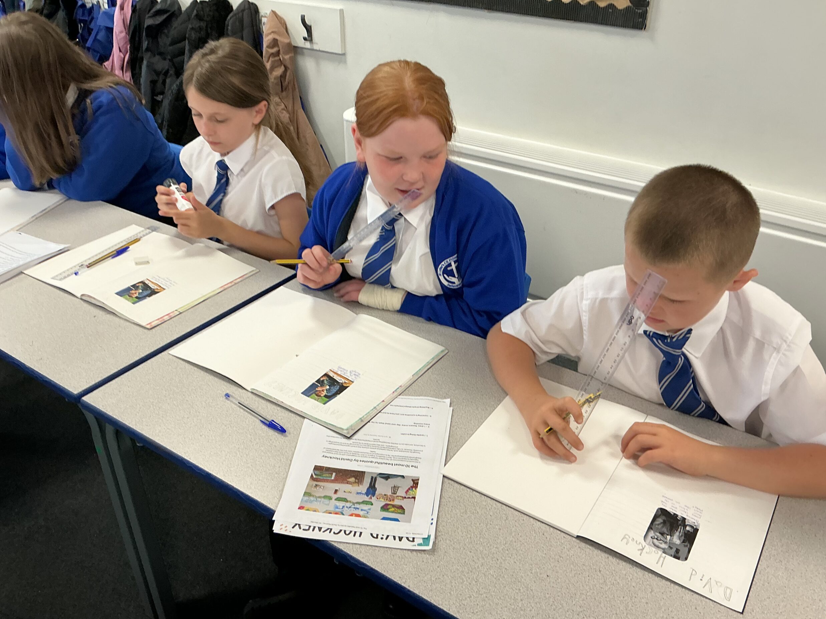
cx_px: 411
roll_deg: -1.6
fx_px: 716
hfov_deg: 60.0
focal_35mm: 30
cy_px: 320
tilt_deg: -33.4
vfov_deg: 46.8
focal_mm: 3
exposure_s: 1/60
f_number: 1.8
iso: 64
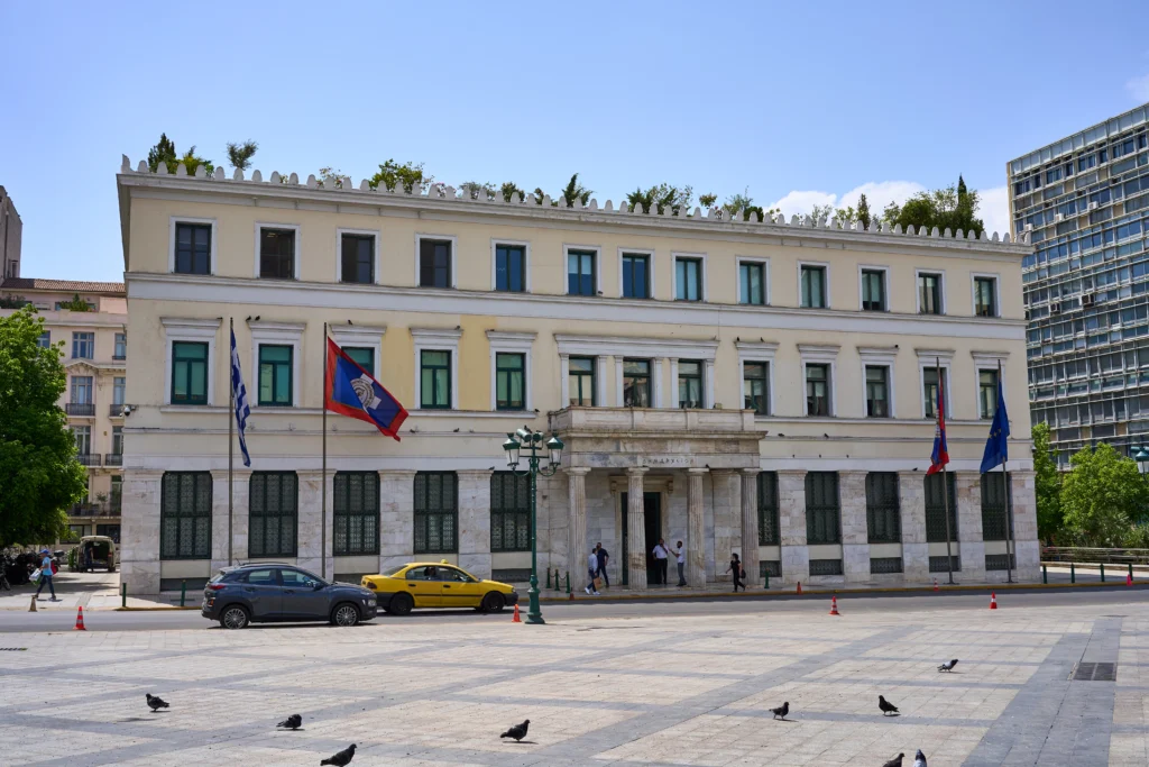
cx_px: 574
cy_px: 384
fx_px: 1117
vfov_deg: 37.9
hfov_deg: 54.4
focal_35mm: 35
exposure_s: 1/320
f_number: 8
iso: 100
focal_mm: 35
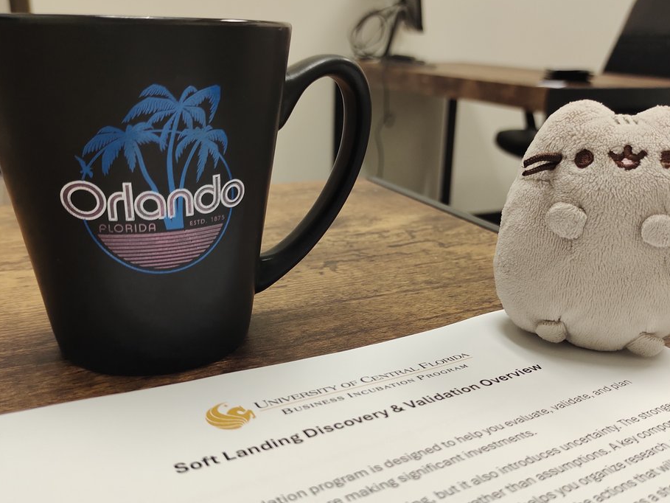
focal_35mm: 33
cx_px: 343
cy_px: 280
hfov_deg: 55.3
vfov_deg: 42.9
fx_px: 639
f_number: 1.89
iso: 411
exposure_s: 1/50
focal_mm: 5.42
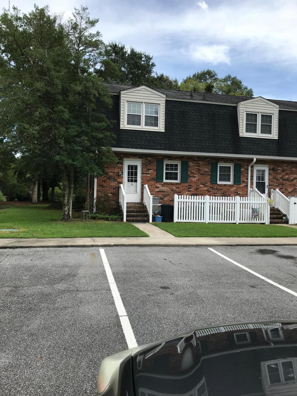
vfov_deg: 63.4
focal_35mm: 28
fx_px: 320
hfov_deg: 49.7
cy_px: 198
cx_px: 148
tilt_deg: +1.2
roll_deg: -2.2
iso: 20
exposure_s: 1/1570
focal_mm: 3.99
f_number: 1.8
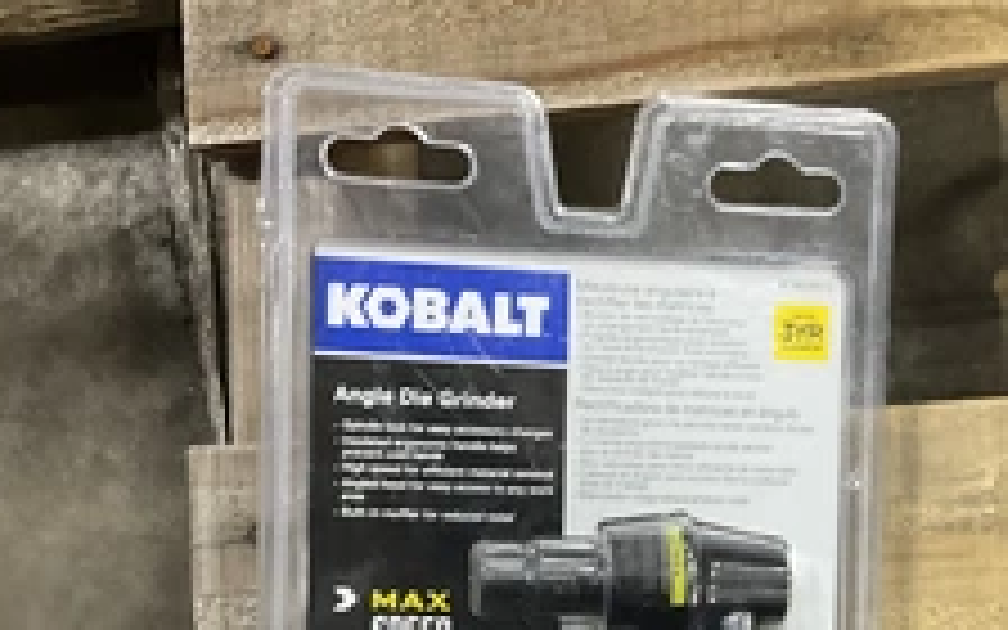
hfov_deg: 36.6
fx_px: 1511
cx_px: 657
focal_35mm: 55
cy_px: 585
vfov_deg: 22.9
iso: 250
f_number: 1.8
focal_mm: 3
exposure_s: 1/40
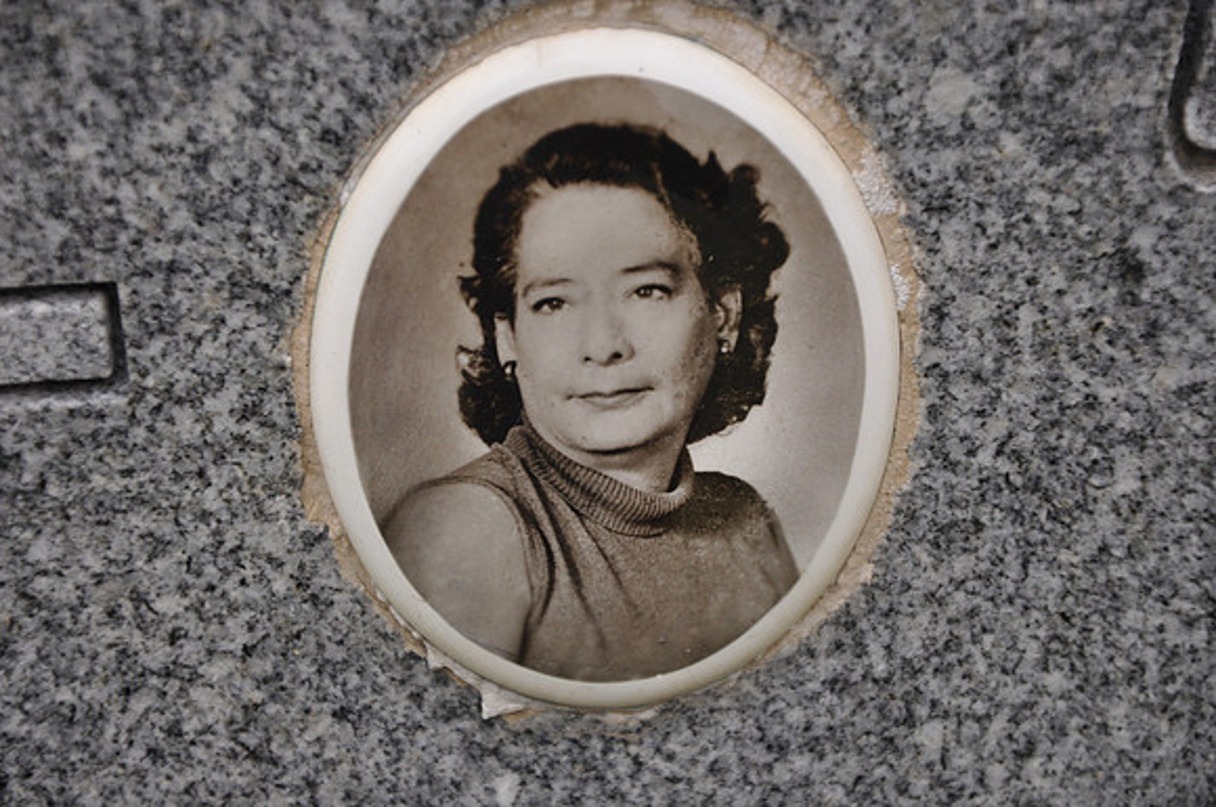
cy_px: 404
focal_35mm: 158
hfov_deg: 13.1
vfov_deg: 8.7
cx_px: 608
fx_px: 5313
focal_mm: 105
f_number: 5.6
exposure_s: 1/250
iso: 640
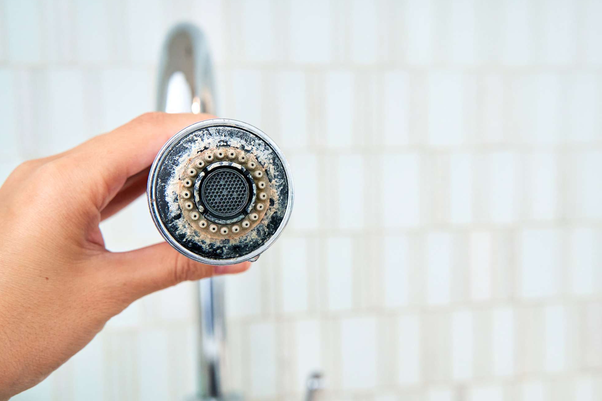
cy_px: 196
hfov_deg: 49.6
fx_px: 652
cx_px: 308
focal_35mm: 39
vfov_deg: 34.2
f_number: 6.3
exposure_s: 1/60
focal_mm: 38
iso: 2000
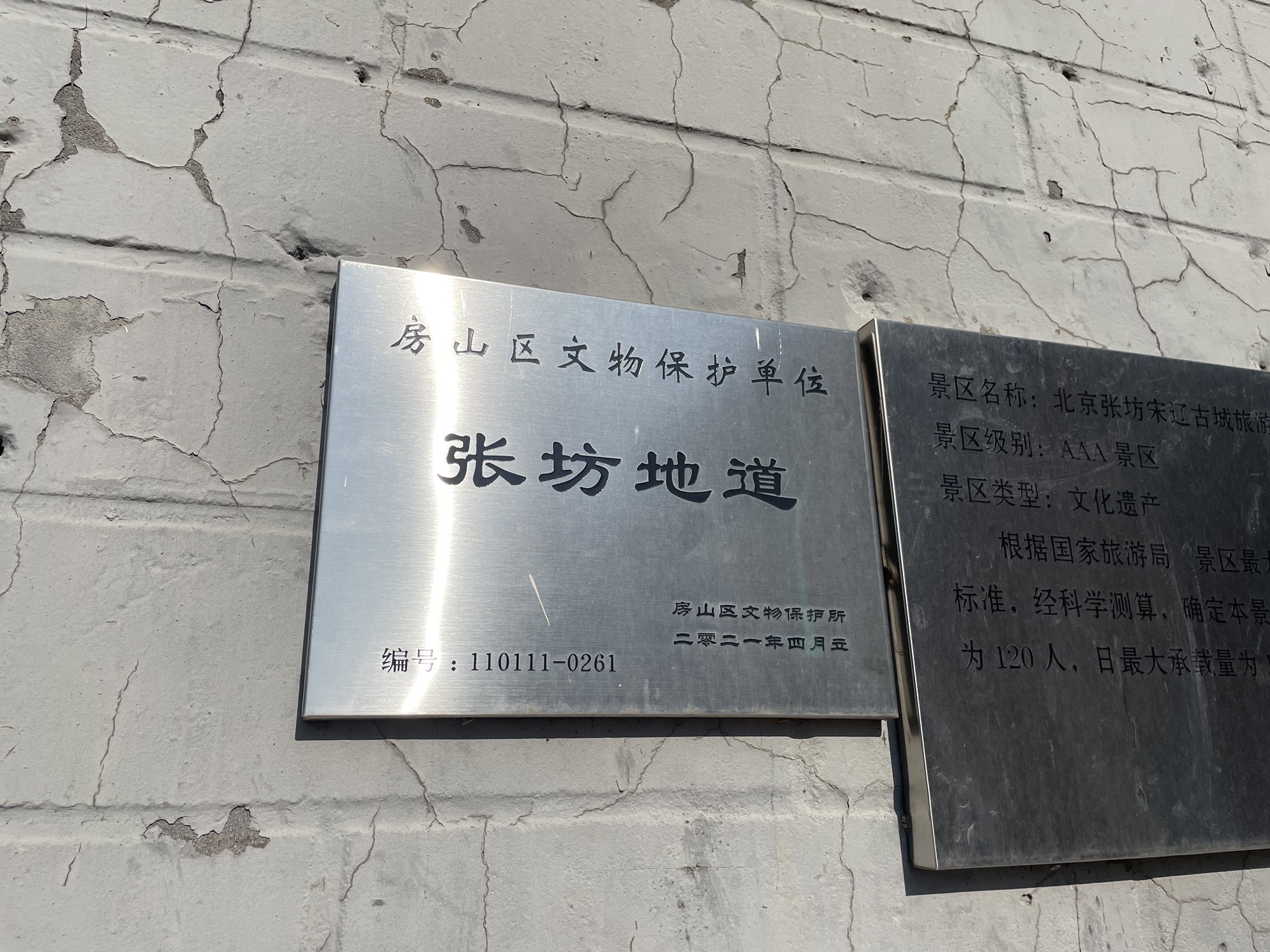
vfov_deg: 53.1
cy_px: 476
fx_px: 954
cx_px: 635
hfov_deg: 67.3
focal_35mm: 26
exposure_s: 1/9804
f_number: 1.6
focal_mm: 4.2
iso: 32
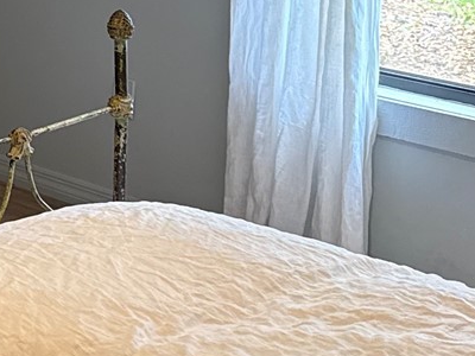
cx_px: -410
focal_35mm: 96
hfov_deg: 16.6
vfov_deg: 14.3
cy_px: -187
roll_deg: -0.2
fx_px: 1317
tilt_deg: -3.7
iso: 250
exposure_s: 1/120
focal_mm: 6.76
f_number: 1.78
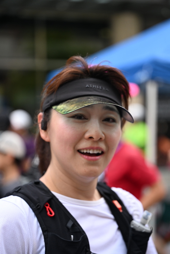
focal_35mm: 80
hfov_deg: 17.1
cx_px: 85
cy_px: 127
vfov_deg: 25.4
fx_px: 566
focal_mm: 80
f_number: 2.8
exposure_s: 1/2000
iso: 640
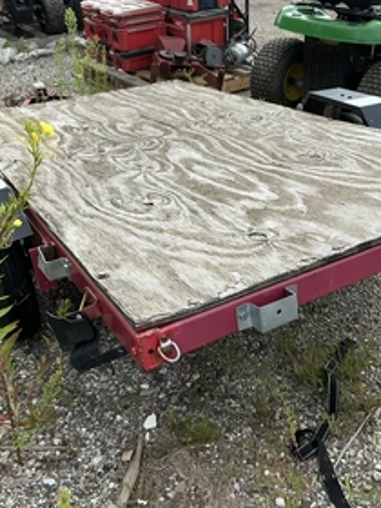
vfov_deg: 46.8
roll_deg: +0.8
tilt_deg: -31.9
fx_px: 587
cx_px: 247
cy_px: 241
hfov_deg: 35.7
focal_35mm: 40
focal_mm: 3
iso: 25
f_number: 1.8
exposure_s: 1/700
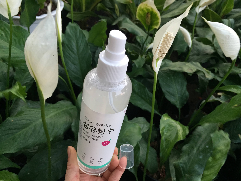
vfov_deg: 48.2
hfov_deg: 61.7
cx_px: 120
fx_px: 202
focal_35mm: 29
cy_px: 90
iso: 125
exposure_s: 1/33
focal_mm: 4.15
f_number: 2.2
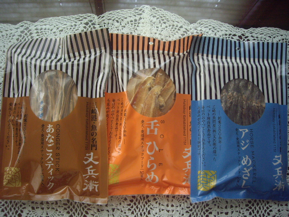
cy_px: 108
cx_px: 144
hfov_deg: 49.0
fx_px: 317
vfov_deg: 37.7
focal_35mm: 38
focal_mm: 6.2
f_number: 2.7
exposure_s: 1/25
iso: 200
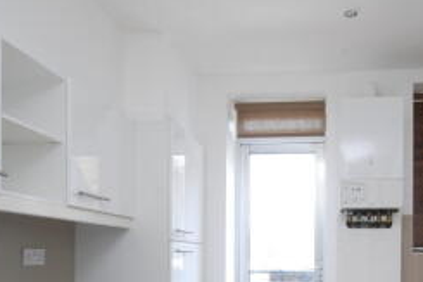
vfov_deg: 35.6
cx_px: 306
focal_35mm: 35
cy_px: 253
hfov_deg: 52.6
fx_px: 411
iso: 200
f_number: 11
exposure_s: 1/6
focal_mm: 12
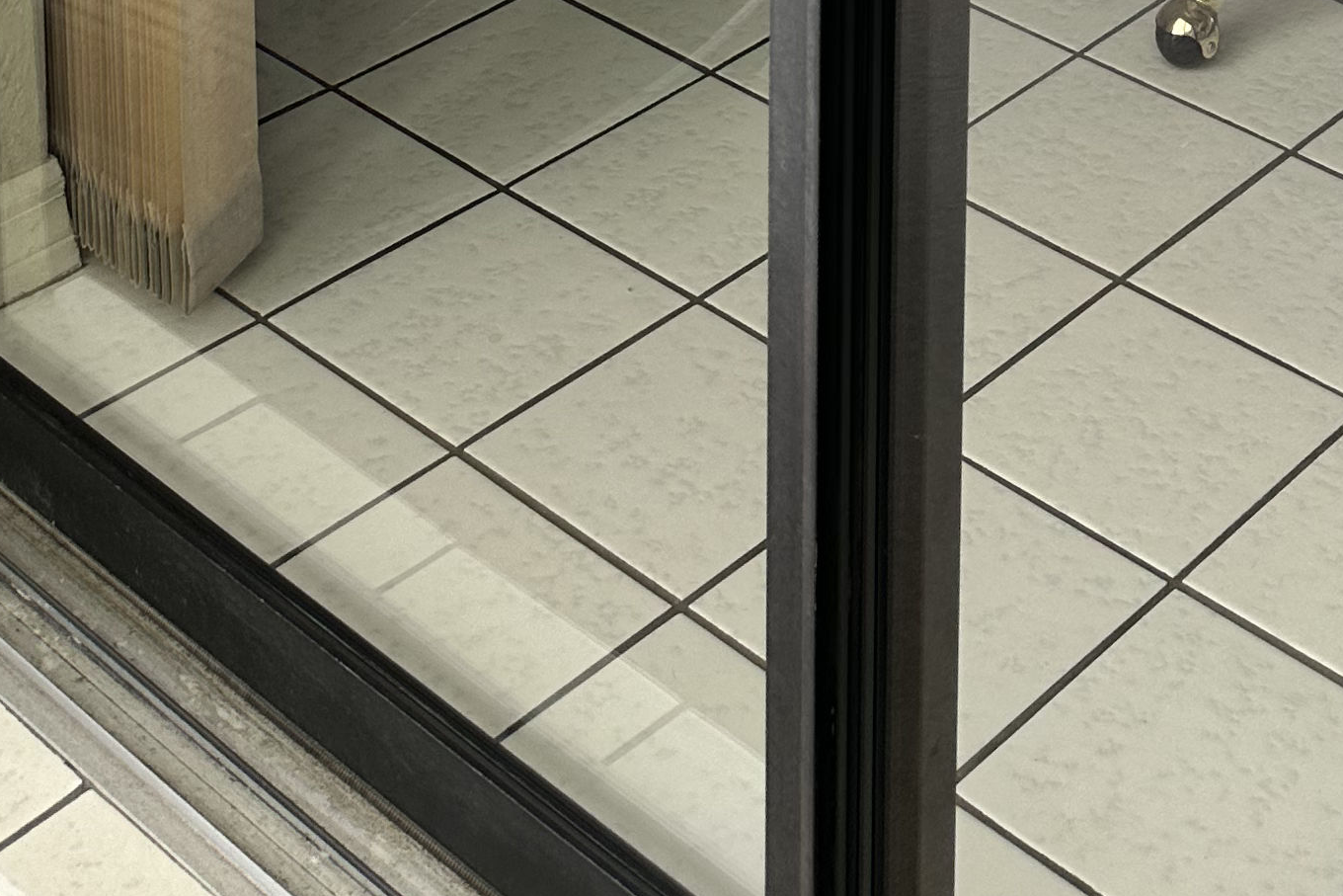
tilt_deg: -8.2
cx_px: 1069
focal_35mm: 74
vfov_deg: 14.5
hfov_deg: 26.8
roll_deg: -3.0
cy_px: -1014
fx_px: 2761
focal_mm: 6.86
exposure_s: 1/121
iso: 80
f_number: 1.78
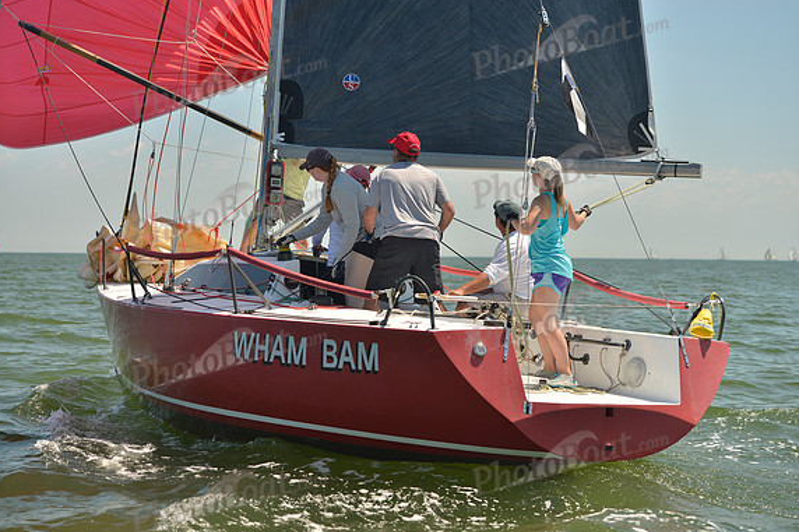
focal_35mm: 71
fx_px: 1575
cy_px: 265
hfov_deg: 28.5
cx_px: 401
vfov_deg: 19.2
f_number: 4
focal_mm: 70
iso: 200
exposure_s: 1/800
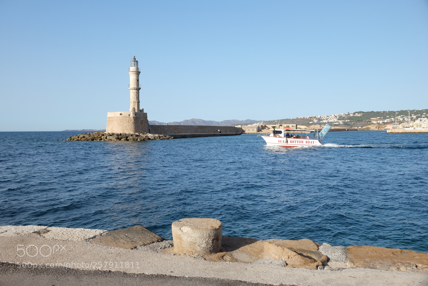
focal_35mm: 29
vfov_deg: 45.0
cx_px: 214
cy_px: 143
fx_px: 345
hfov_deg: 63.7
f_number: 7.1
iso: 200
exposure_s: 1/140
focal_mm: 19.5
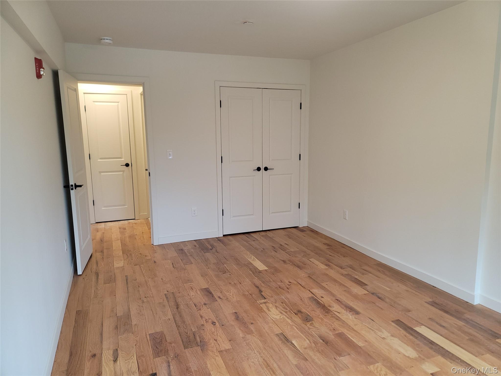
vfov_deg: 54.9
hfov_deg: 69.4
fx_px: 362
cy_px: 188
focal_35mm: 25
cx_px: 250
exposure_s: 1/60
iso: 100
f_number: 1.8
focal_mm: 7
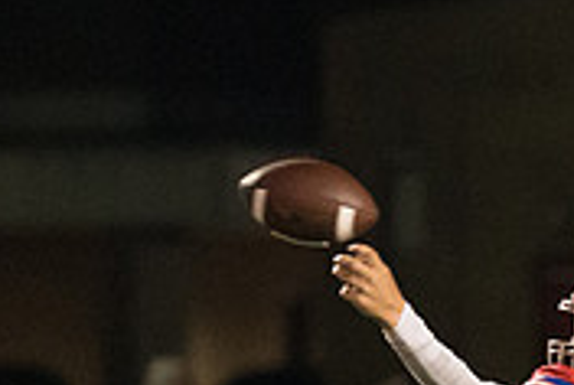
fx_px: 18063
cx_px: 617
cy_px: 490
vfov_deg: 1.2
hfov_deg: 1.8
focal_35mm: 1131
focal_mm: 200
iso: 12800
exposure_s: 1/1250
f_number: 2.8
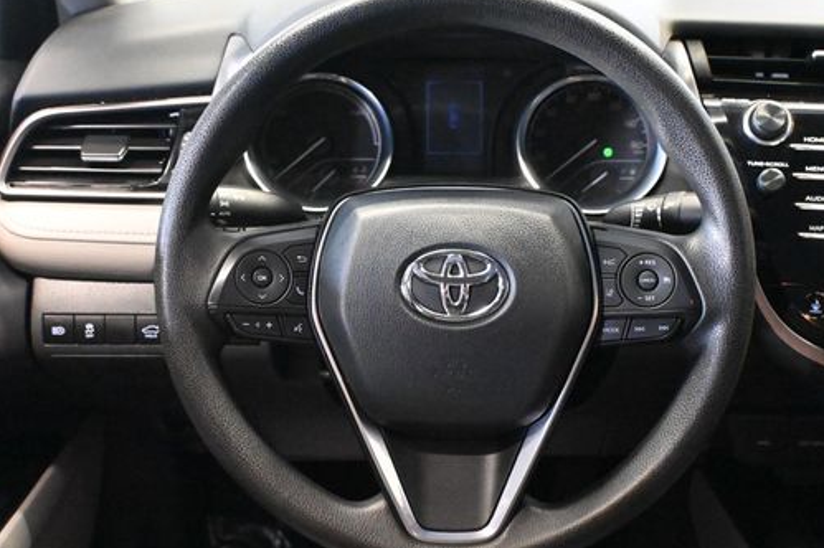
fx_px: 1144
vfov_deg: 27.0
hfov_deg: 39.6
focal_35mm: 50
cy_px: 277
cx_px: 448
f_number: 4.5
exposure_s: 1/40
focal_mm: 26
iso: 12800
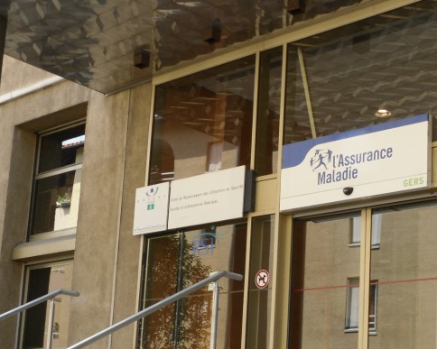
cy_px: 292
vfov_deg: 16.4
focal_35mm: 93
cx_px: 222
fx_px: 1203
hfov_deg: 20.6
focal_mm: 6.3
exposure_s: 1/189
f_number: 3.5
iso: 80
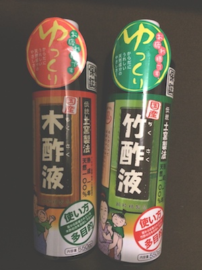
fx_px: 233
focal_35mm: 30
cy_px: 135
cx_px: 101
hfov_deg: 46.8
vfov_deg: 60.0
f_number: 2.2
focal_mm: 4.12
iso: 400
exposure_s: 1/15
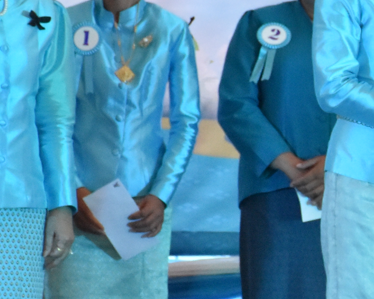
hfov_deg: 3.8
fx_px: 5611
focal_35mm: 507
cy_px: 185
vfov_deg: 3.1
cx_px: 662
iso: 2000
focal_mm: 80
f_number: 5.3
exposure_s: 1/640
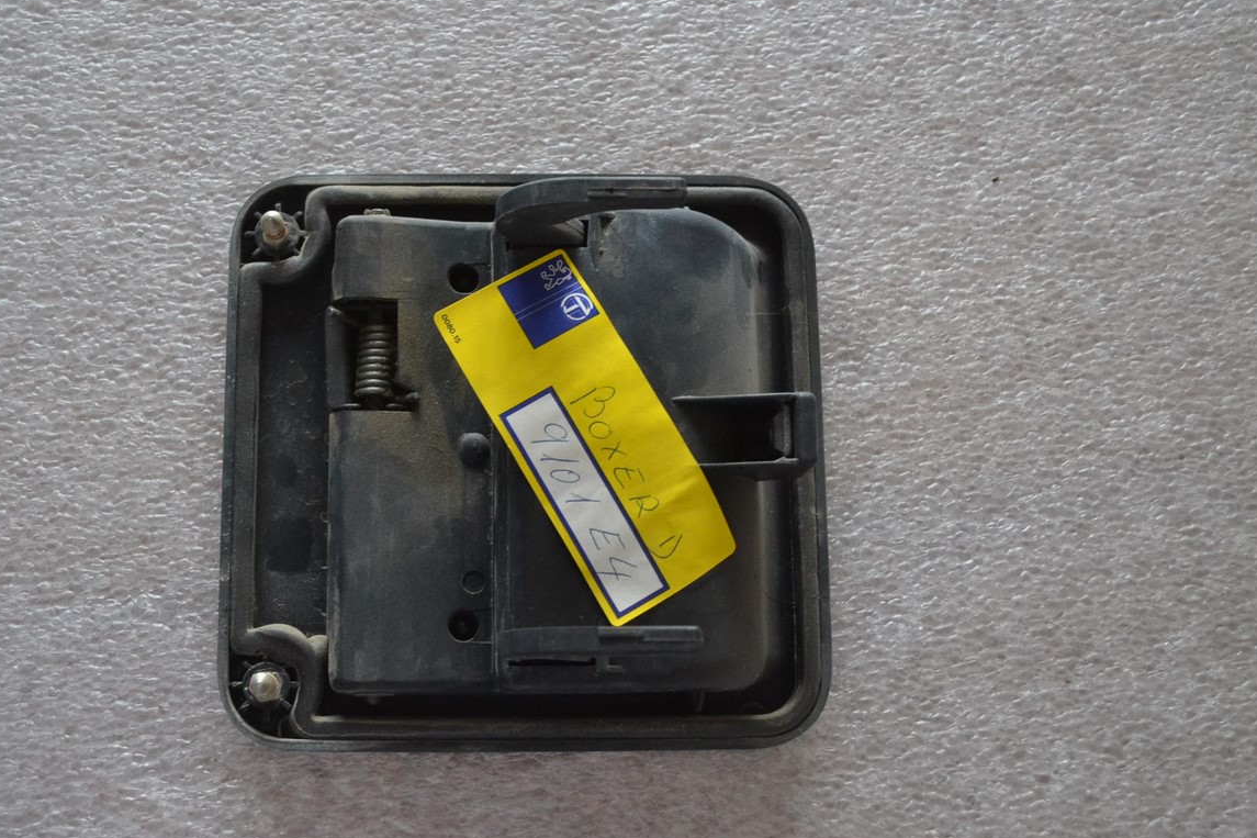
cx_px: 520
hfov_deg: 42.6
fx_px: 1606
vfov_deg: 29.2
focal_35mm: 46
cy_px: 399
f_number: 4.2
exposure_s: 1/60
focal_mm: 26
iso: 1250
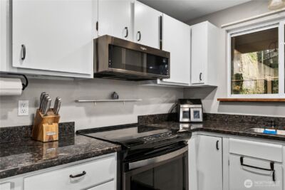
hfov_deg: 73.7
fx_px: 190
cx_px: 142
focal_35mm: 24
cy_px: 95
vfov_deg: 53.2
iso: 1000
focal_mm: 24
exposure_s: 1/6
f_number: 6.7
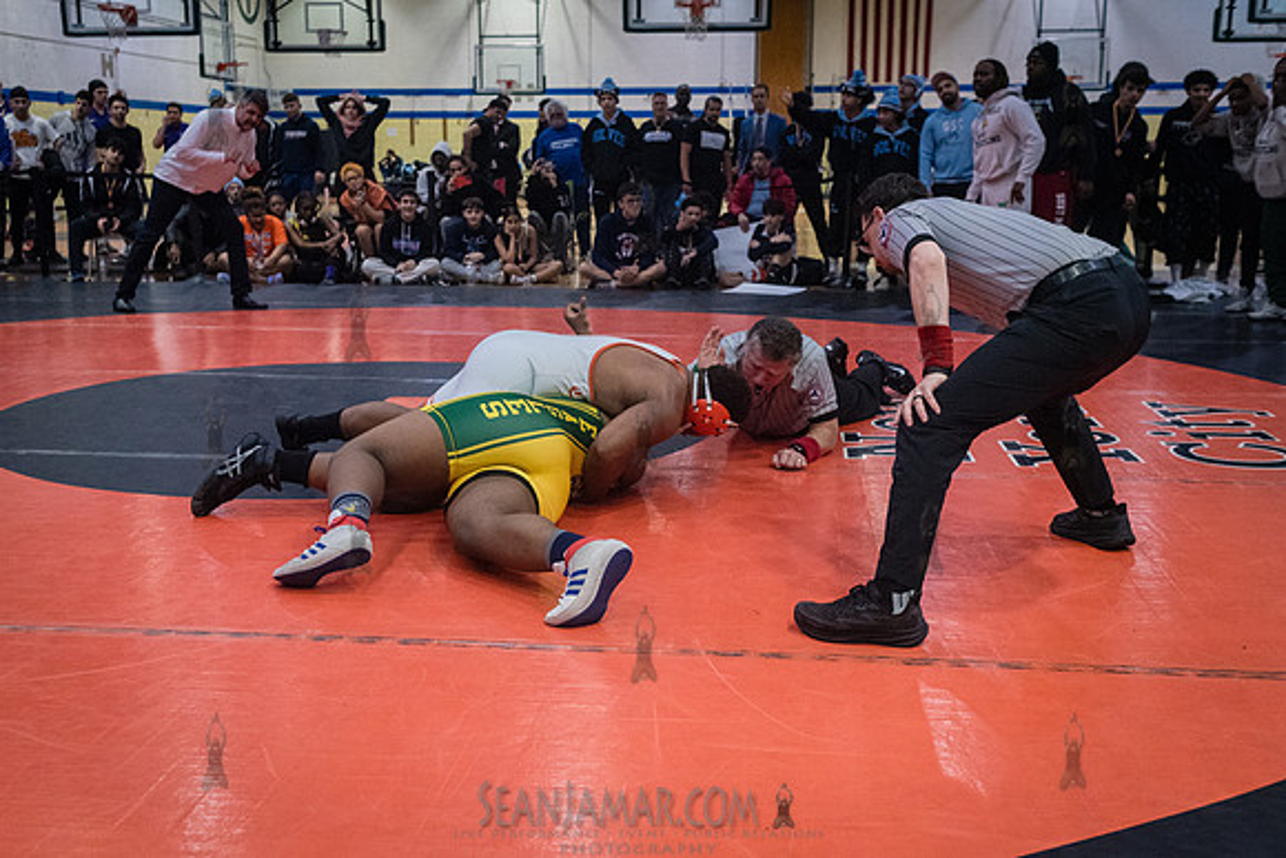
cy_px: 432
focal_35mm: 39
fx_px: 1388
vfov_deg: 34.3
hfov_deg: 49.7
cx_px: 603
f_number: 4
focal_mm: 35
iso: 8000
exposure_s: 1/500
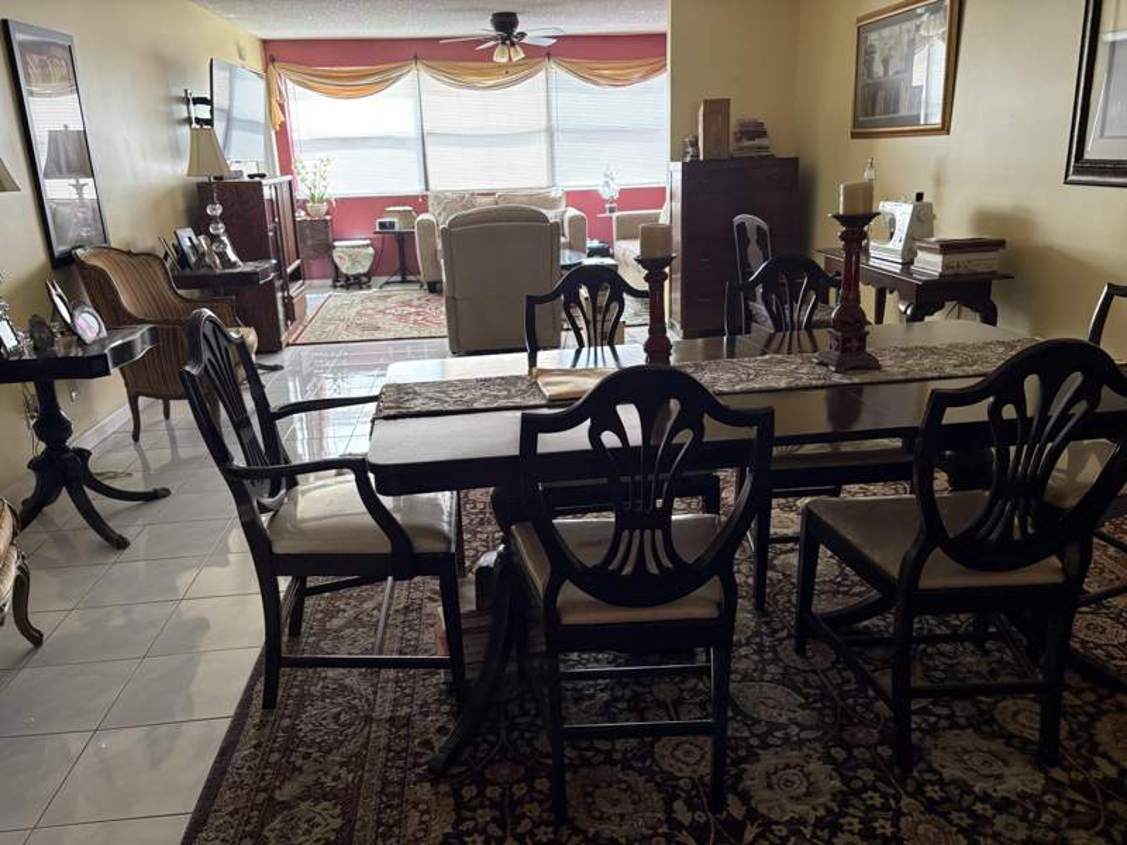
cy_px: 422
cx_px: 564
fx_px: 846
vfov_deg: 53.1
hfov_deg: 67.3
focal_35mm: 26
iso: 250
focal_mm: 5.96
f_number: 1.6
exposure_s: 1/60
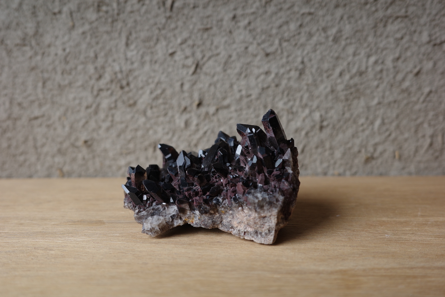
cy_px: 148
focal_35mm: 40
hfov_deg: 48.5
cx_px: 222
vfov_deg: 33.4
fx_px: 494
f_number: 2.8
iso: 200
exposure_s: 1/125
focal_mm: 26
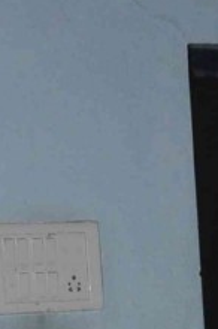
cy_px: 927
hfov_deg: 7.2
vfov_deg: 9.3
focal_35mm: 185
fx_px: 1686
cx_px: 387
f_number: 10
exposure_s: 1/250
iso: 1000
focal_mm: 18
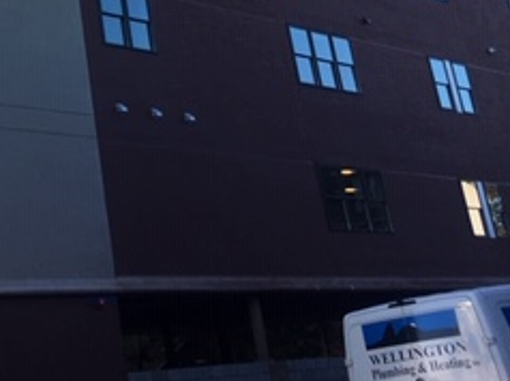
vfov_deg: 17.7
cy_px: -107
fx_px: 1148
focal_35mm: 78
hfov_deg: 23.6
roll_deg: +5.2
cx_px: -39
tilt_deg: +25.0
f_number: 2.2
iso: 25
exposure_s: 1/718
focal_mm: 4.15
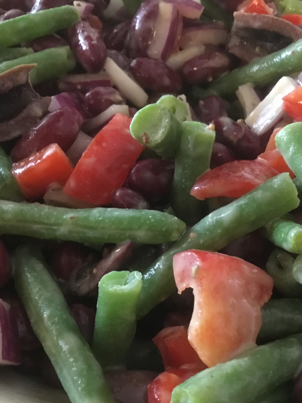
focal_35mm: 42
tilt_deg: -54.2
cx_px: 158
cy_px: 203
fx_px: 489
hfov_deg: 34.3
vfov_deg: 44.8
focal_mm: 3.3
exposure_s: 1/17
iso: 640
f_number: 2.4
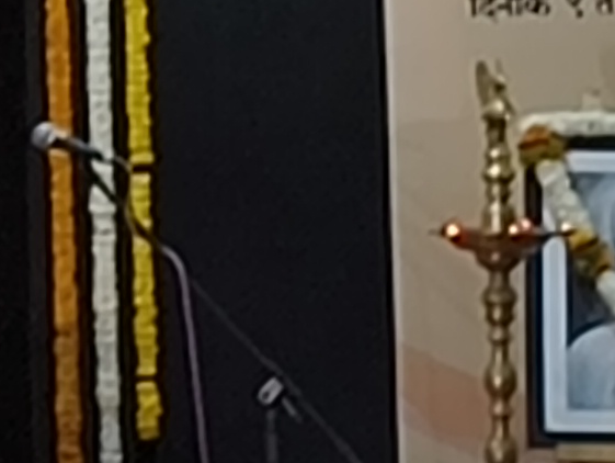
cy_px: -151
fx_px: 9444
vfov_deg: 2.8
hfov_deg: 3.7
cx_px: -1007
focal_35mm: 531
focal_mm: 5.56
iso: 149
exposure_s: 1/100
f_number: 1.87
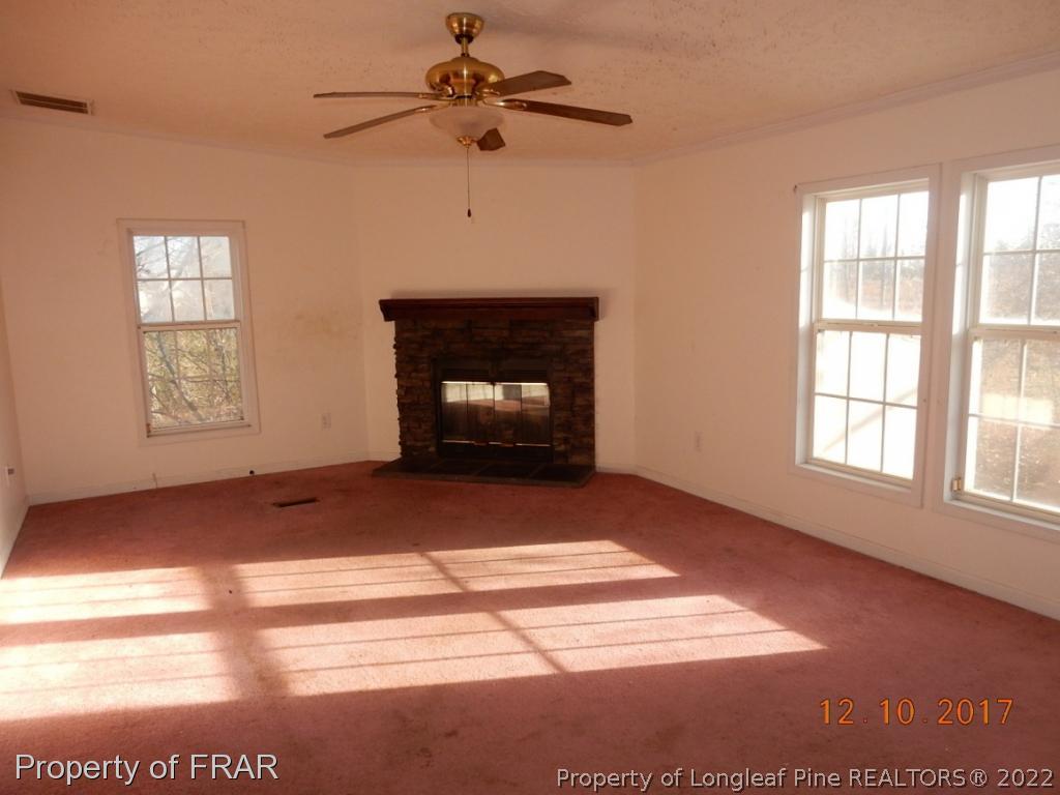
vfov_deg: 54.9
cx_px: 530
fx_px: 766
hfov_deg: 69.4
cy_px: 398
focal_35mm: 25
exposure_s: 1/160
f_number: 3.7
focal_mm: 4.5
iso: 125
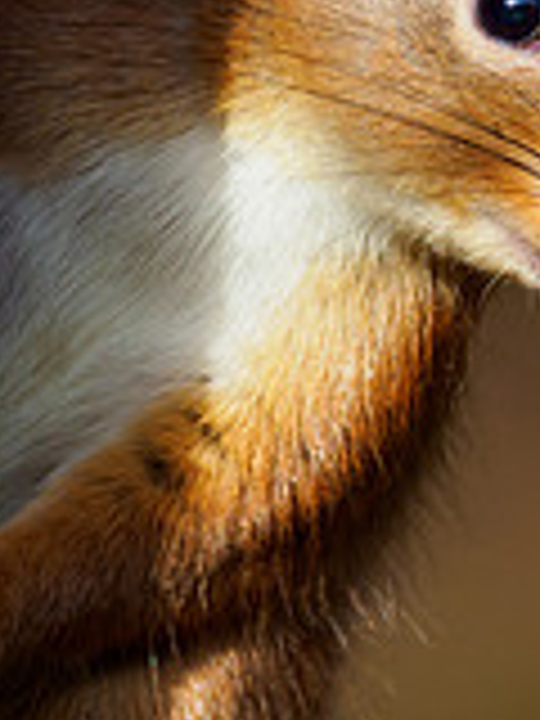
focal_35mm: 2504
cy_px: -70
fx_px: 52082
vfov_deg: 0.8
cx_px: 495
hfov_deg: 0.6
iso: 250
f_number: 4
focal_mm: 300
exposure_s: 1/640
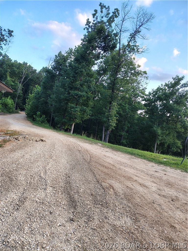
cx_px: 94
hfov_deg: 56.8
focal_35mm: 24
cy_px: 126
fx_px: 174
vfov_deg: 71.6
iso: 145
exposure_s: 1/111
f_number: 1.8
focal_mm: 5.56
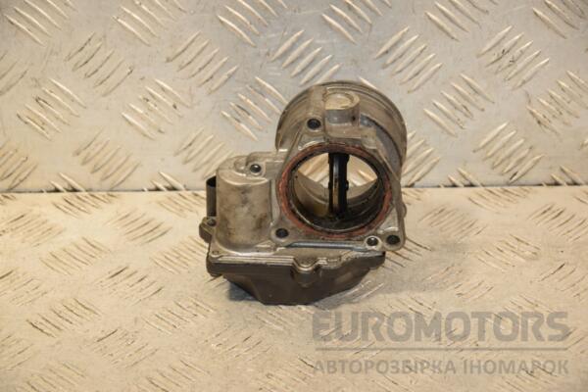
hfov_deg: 15.2
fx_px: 2205
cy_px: 196
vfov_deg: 10.2
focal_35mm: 135
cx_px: 294
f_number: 6.3
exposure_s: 1/200
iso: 800
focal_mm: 90
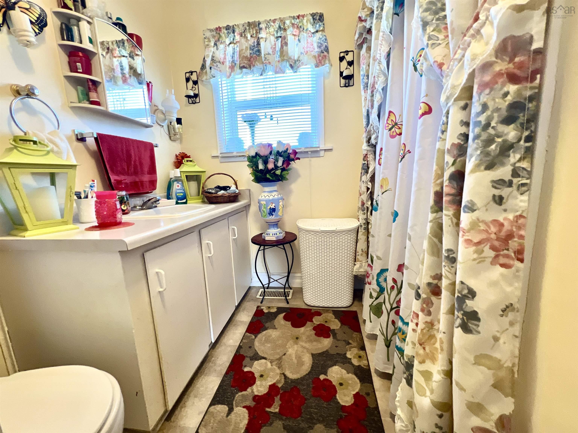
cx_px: 289
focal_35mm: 13
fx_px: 217
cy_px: 216
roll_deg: +3.4
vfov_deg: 89.9
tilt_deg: -10.1
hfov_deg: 106.2
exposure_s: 1/60
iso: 160
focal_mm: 1.57
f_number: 1.8
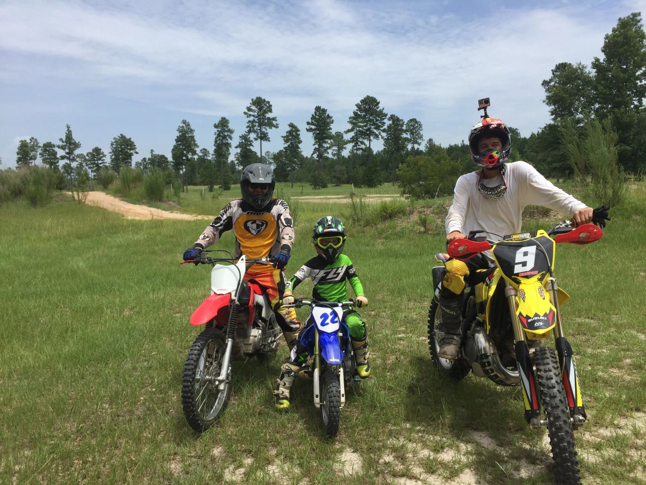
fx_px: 541
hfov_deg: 61.7
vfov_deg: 48.2
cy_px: 242
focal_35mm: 29
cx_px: 323
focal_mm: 4.15
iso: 32
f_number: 2.2
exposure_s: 1/3049
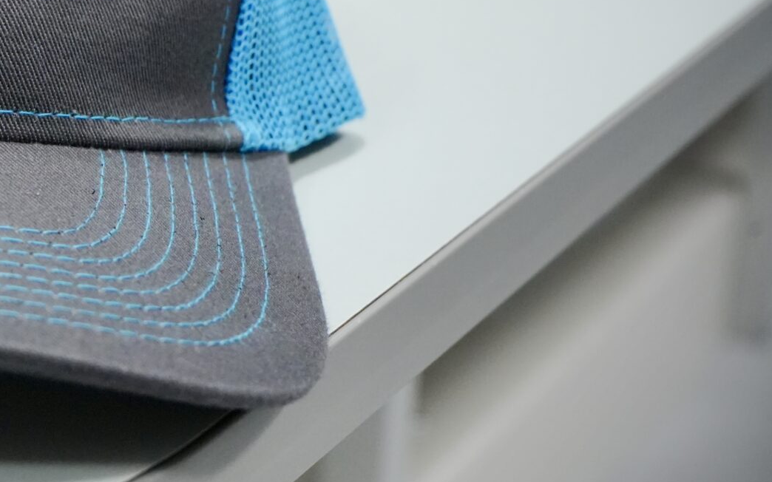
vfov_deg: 10.4
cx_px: -167
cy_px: 5
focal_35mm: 125
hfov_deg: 16.0
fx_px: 2629
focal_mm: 50
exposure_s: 1/125
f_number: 8
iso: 3200
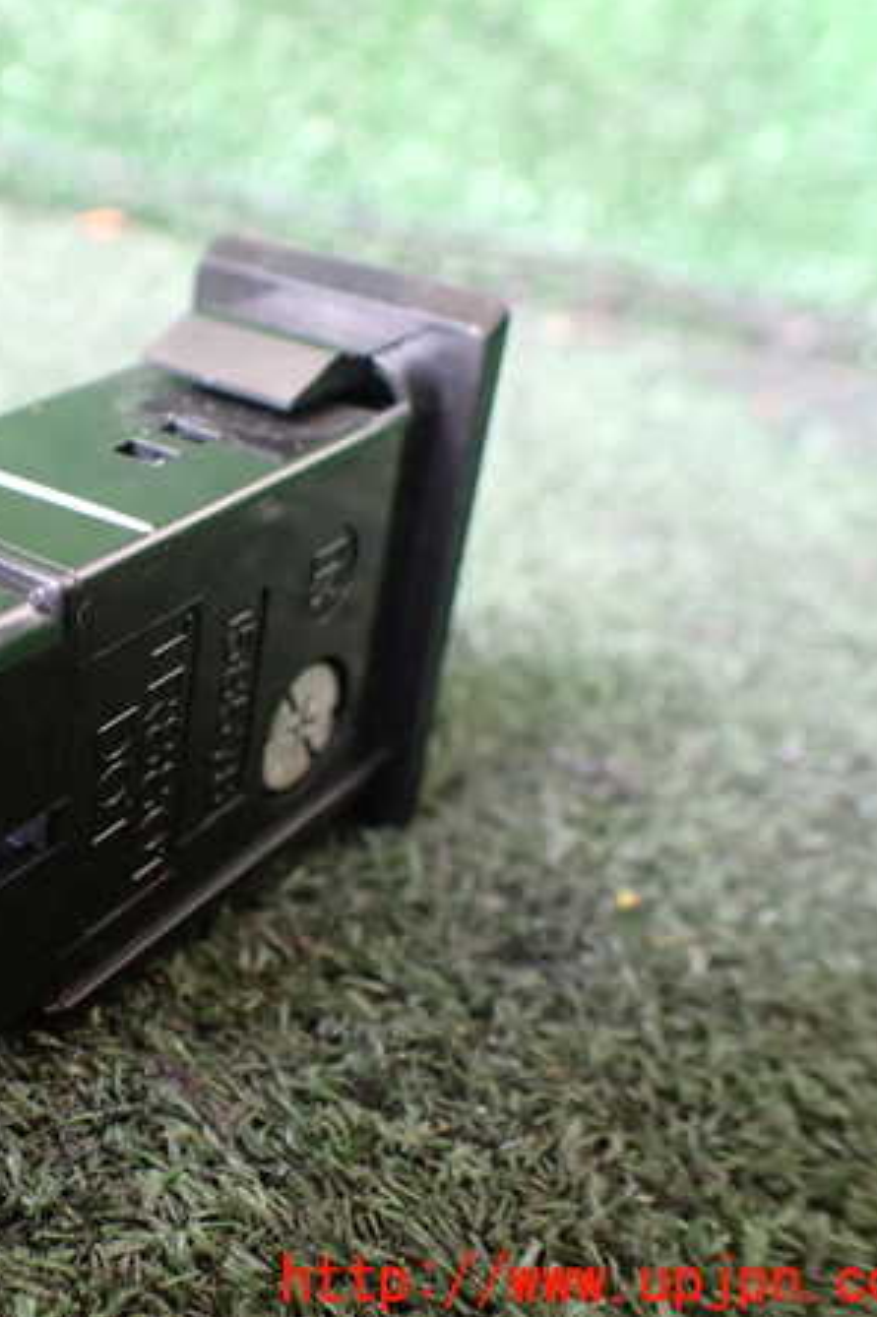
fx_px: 1536
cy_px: 656
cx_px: 62
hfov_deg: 30.3
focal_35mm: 42
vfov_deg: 46.4
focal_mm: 5.4
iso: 800
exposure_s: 1/60
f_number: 2.3
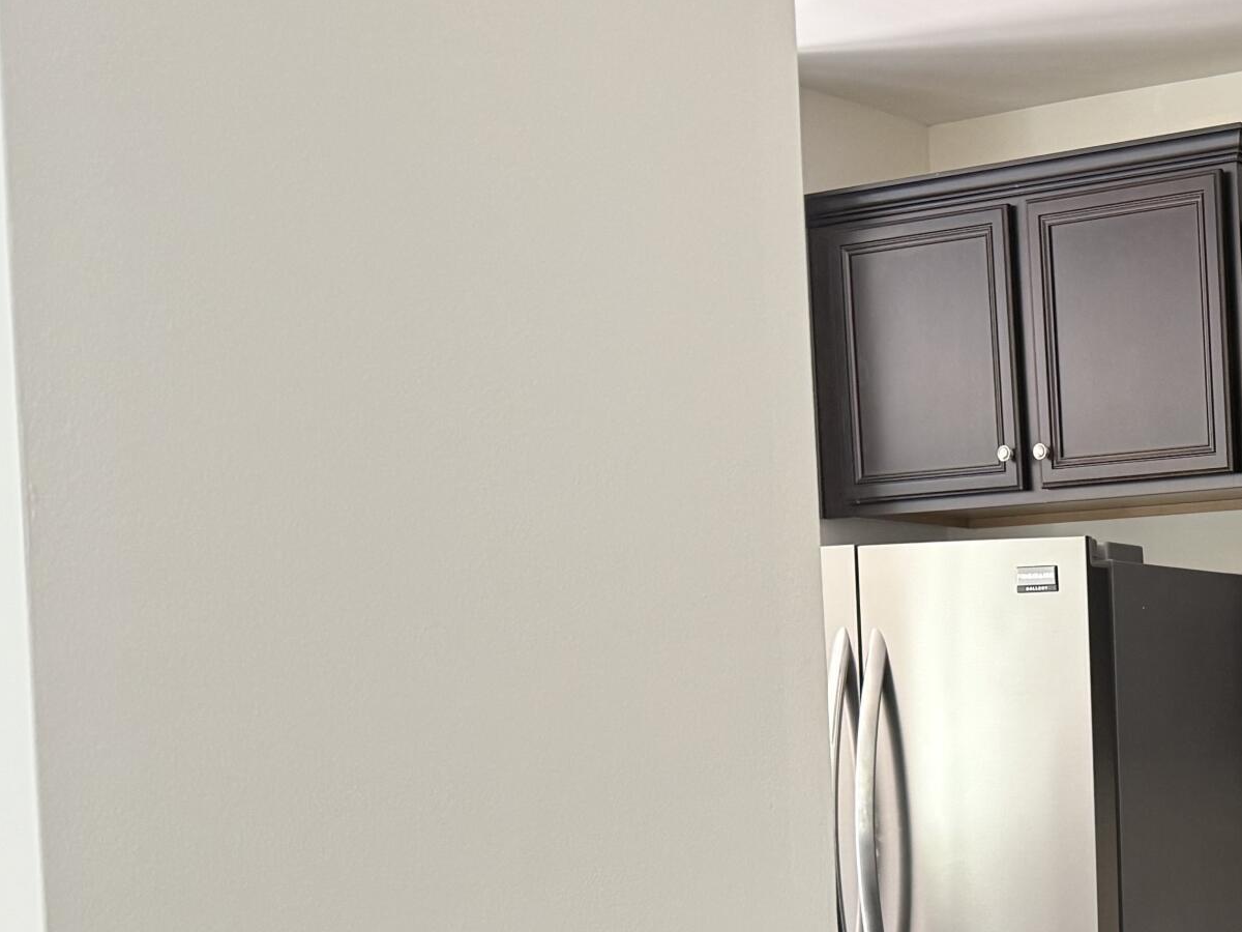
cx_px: 1518
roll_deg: +1.2
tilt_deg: -1.7
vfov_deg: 23.8
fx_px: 2153
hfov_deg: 27.9
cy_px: 813
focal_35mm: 60
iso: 250
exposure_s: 1/60
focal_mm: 6.76
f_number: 1.78
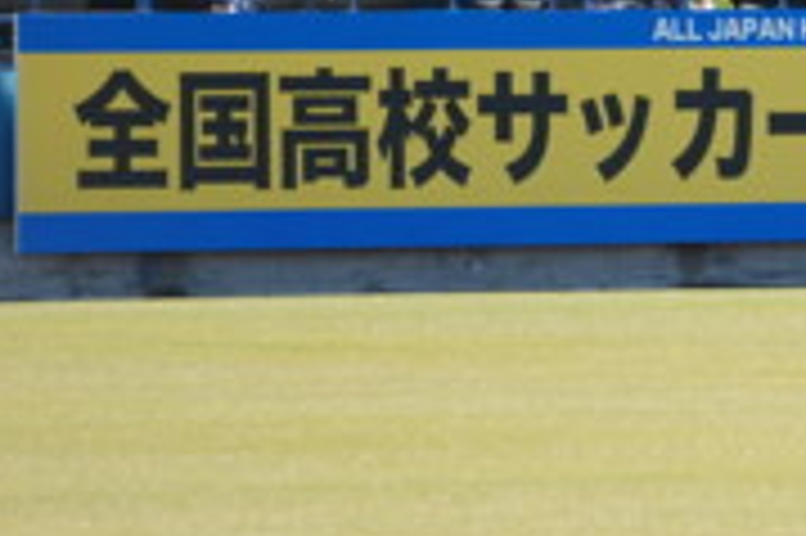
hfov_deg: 2.5
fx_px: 18565
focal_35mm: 830
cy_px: 155
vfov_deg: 1.7
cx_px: 959
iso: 400
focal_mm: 220
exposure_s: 1/800
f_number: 5.3
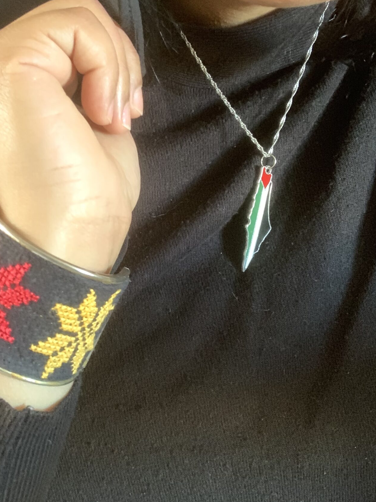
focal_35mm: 49
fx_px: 710
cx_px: 109
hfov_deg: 29.3
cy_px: 225
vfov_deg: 38.9
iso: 640
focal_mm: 2.87
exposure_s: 1/15
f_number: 2.2
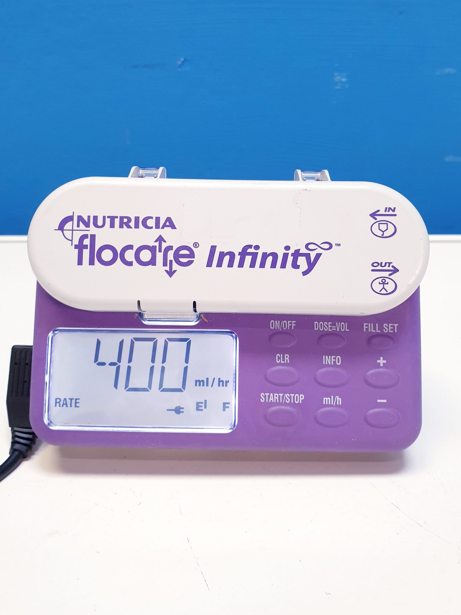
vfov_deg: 58.1
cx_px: 234
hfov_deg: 45.4
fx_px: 551
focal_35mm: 31
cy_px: 264
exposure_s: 1/50
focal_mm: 4.3
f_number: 2.4
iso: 160
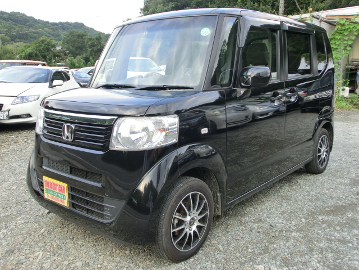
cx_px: 180
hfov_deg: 50.1
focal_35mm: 37
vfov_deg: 38.7
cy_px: 135
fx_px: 384
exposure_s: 1/80
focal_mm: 6.61
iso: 100
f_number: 3.9
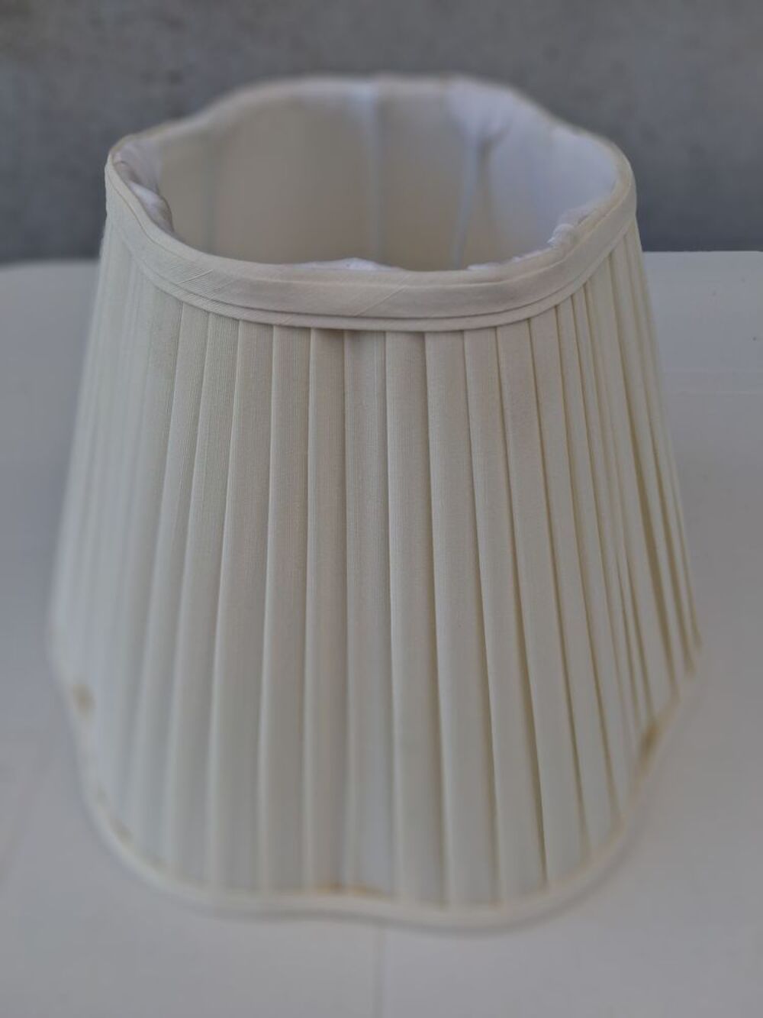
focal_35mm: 27
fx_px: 793
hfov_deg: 51.4
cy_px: 509
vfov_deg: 65.3
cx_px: 382
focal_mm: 4
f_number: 1.8
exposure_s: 1/100
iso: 25
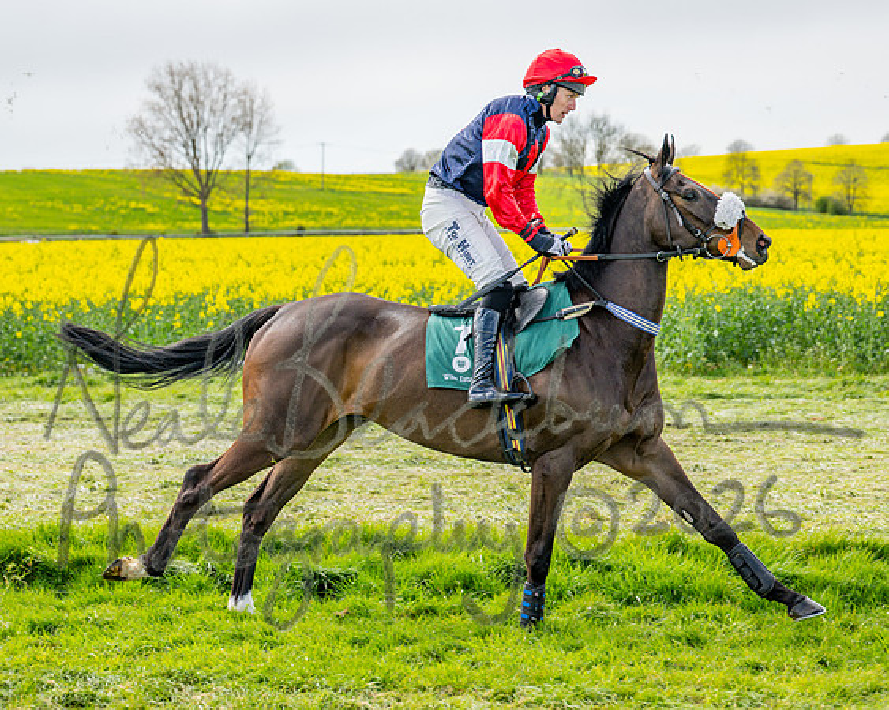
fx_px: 2460
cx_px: 336
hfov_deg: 20.4
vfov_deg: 16.4
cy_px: 289
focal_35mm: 94
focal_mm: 70
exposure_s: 1/1250
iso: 200
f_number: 4
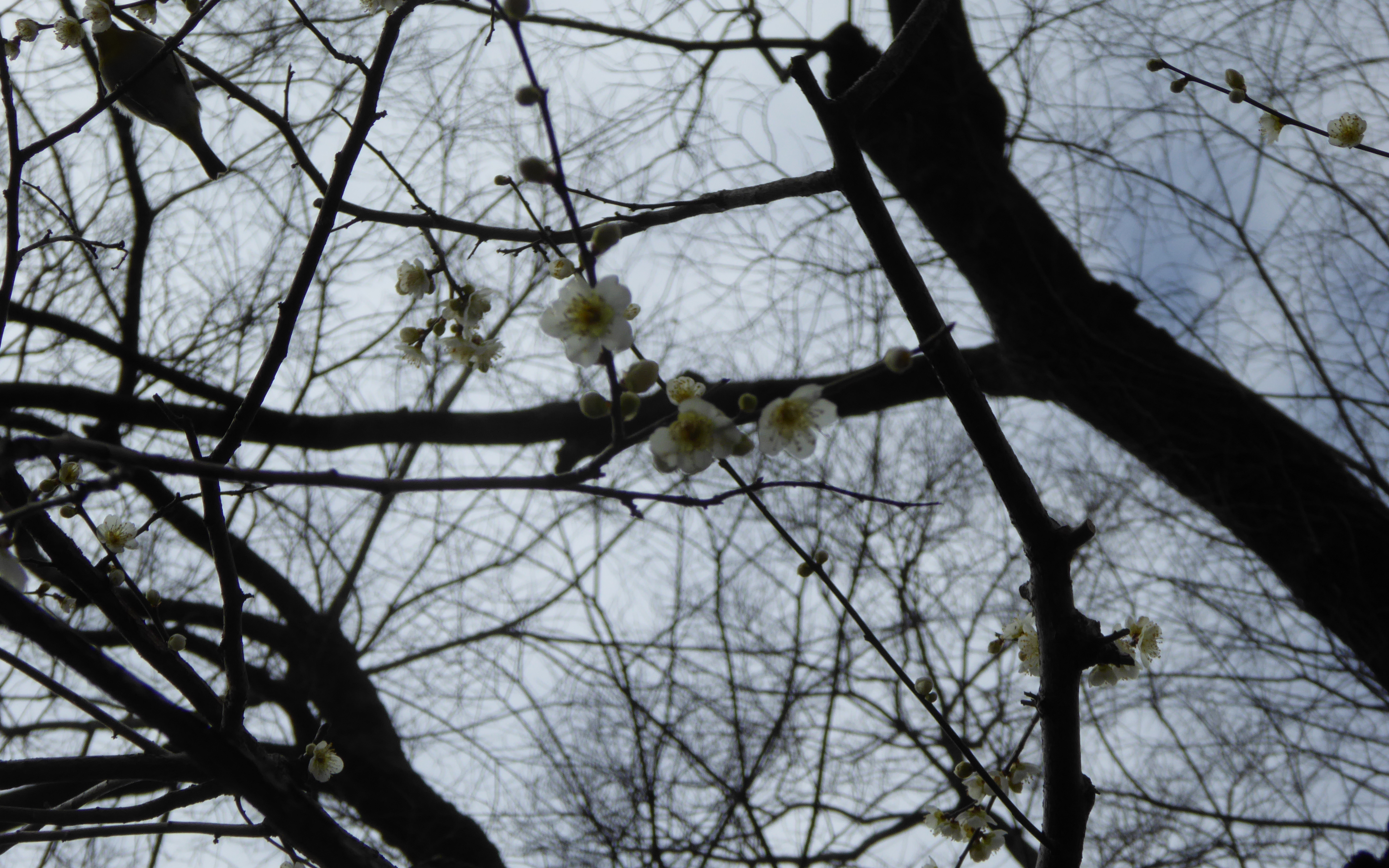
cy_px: 448
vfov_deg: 12.2
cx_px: 692
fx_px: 4051
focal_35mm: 107
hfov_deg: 19.5
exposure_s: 1/1300
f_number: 5
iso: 100
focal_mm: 17.5
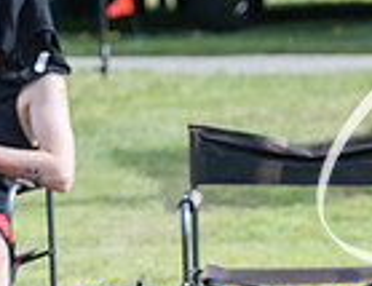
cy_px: 359
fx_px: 8311
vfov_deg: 2.0
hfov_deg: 2.5
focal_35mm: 766
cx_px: 821
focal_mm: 156
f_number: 5.6
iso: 320
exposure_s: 1/1250
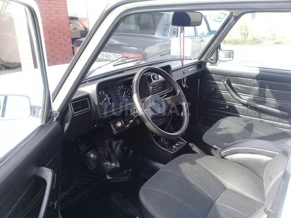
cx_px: 146
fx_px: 261
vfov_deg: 45.4
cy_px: 109
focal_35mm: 31
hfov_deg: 58.4
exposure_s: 1/100
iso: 64
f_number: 2.2
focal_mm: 3.3
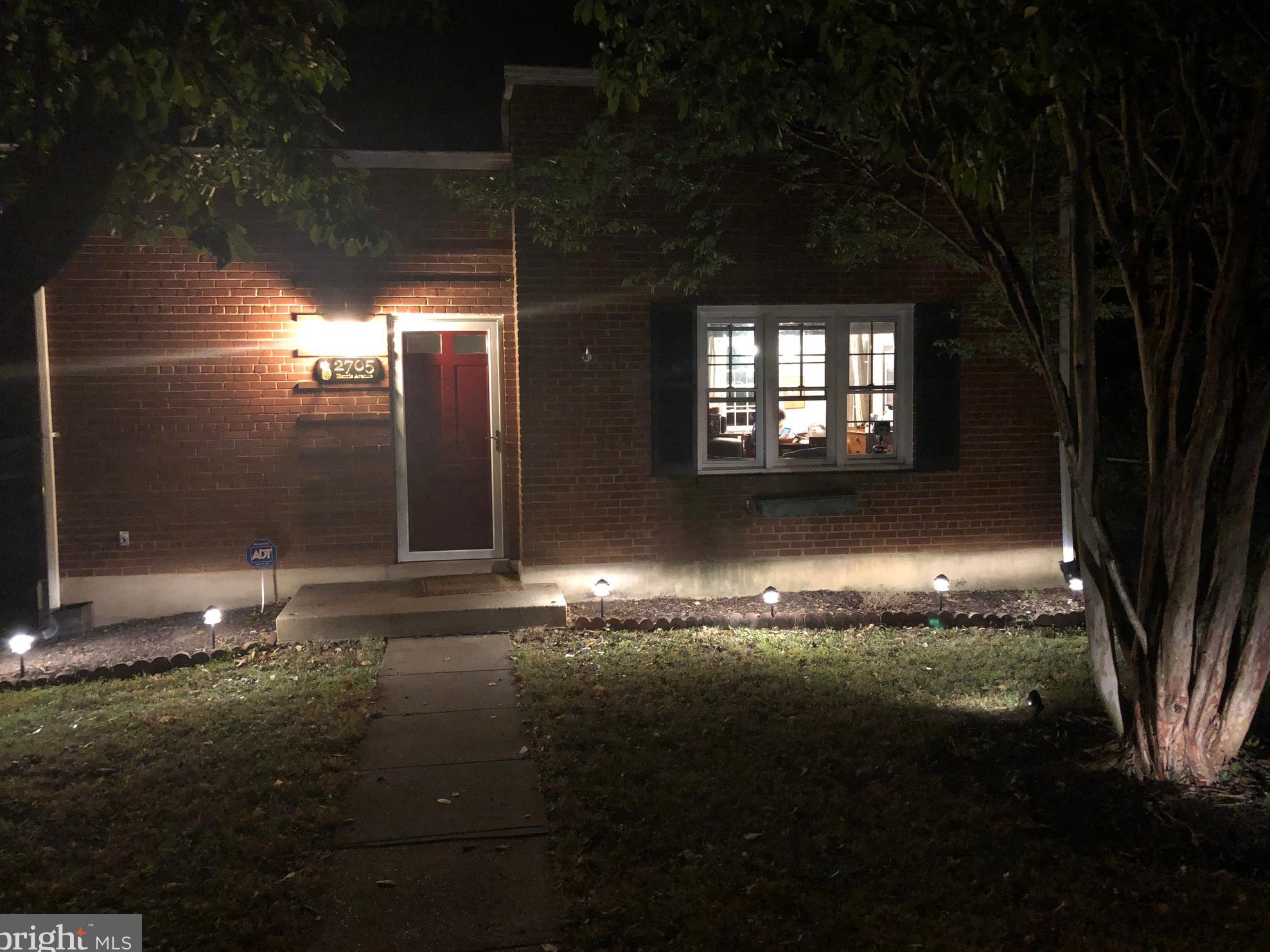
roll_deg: +1.9
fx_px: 1064
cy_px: 474
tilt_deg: -4.3
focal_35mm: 29
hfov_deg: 61.7
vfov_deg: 48.2
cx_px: 639
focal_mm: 3.99
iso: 500
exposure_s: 1/4
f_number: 1.8
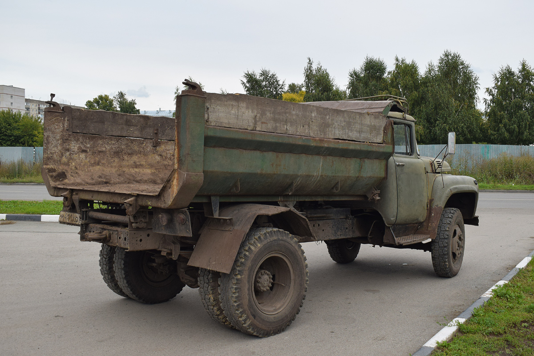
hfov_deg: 53.1
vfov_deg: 36.9
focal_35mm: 36
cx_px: 267
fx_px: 534
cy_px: 178
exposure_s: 1/640
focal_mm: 24
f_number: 6.3
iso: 400
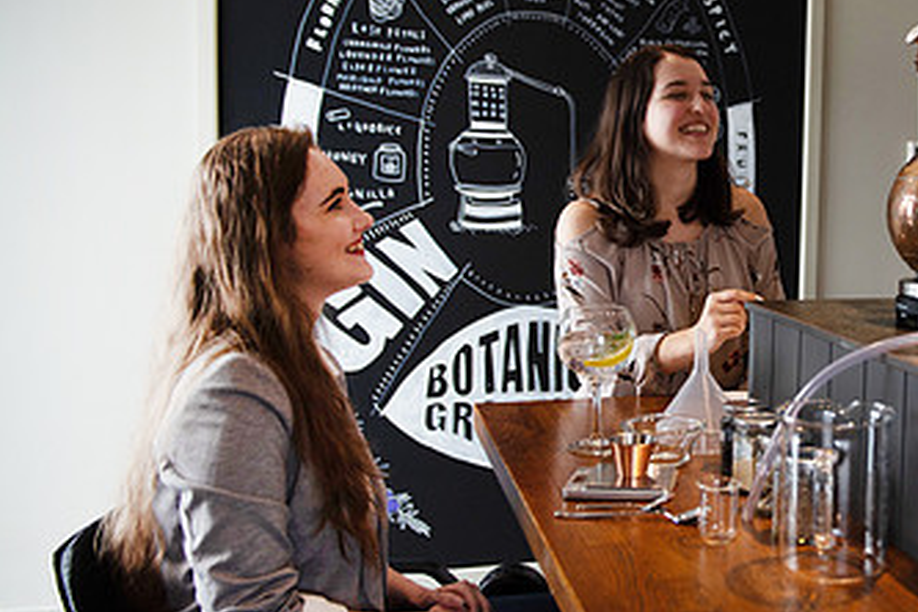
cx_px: 794
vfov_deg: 28.6
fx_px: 1198
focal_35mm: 47
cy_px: 269
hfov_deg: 39.4
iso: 400
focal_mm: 27
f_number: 2.8
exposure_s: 1/250
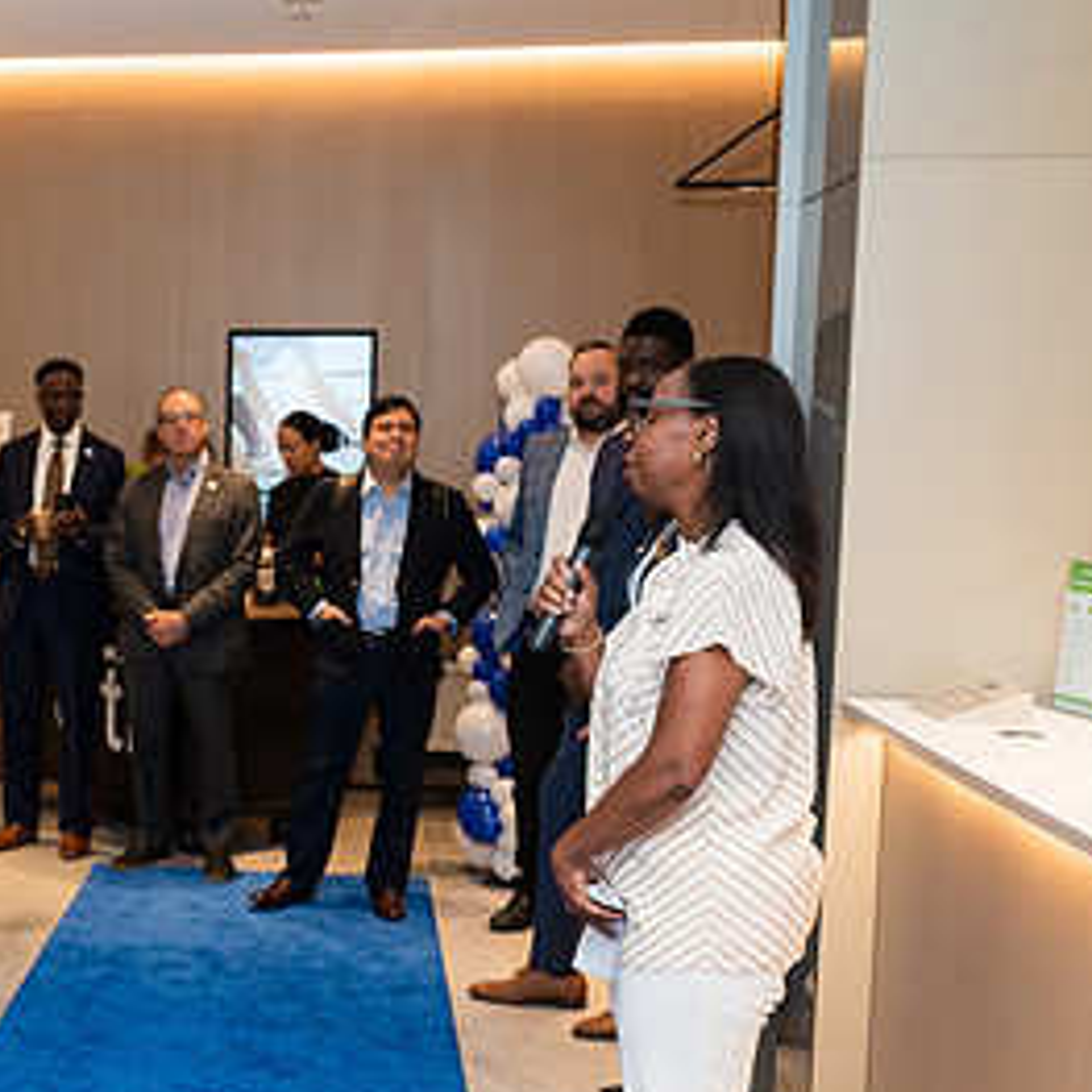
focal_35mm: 54
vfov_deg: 31.6
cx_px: 7
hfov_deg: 29.6
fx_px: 1927
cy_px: 629
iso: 400
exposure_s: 1/160
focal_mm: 26
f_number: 3.2
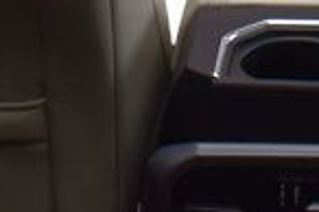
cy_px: -378
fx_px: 1673
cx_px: 330
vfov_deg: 6.7
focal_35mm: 189
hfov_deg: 10.8
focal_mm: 18
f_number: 8
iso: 400
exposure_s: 1/60
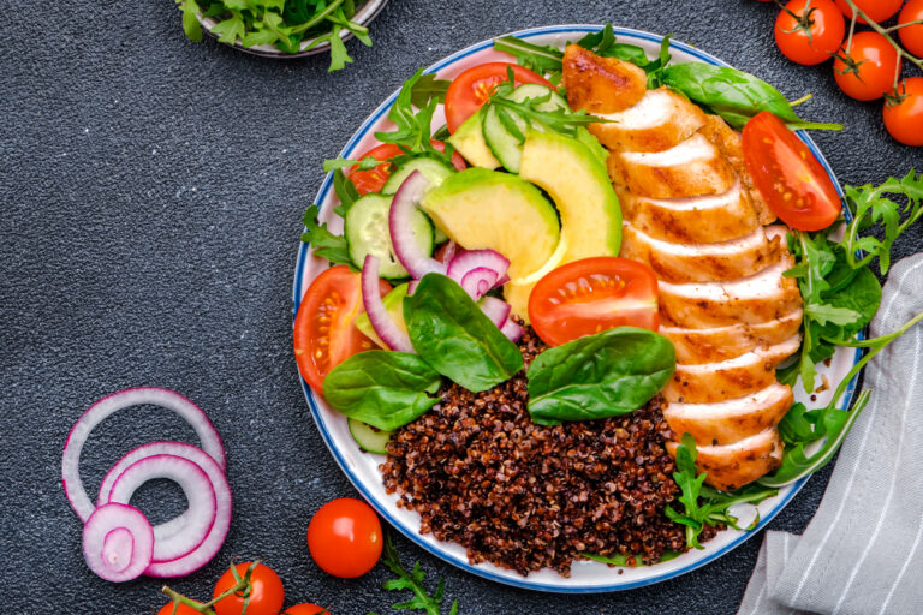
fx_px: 2256
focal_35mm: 88
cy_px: 308
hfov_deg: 23.1
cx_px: 462
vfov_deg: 15.5
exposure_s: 1/160
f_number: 11
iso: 80
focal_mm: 58.6
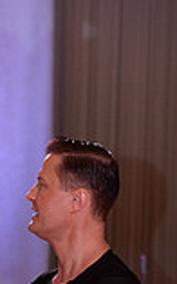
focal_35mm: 452
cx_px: -6
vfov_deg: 4.6
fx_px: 3492
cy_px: 494
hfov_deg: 2.9
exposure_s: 1/250
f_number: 5.6
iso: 2000
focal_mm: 120
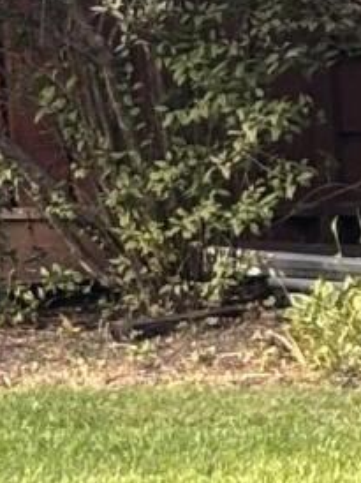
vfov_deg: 5.2
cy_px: -166
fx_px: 5292
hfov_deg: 3.9
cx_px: -303
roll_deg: +3.3
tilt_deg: +2.5
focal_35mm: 380
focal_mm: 5.96
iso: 50
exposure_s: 1/87
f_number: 1.6
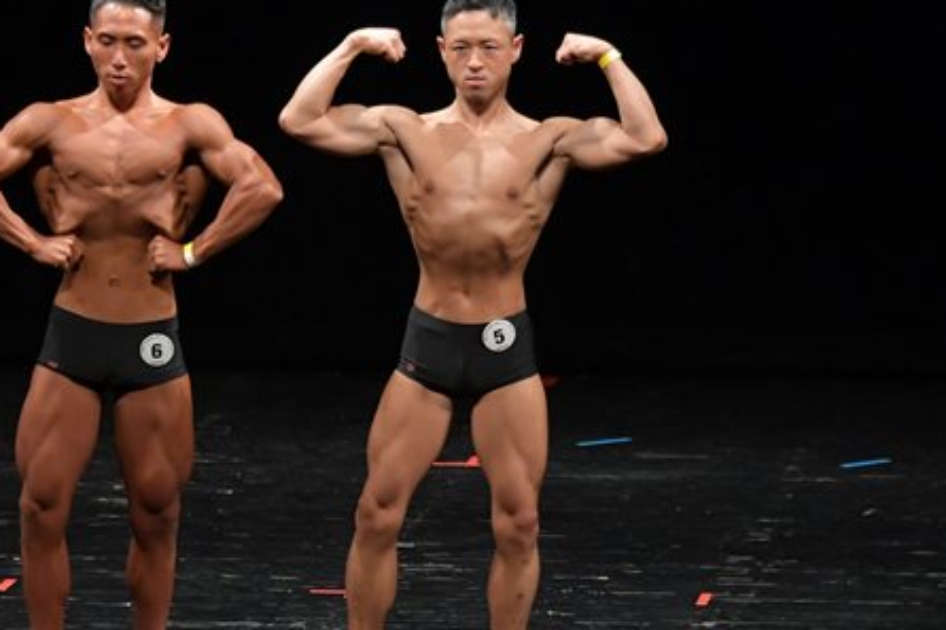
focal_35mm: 351
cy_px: 431
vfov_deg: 3.9
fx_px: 9220
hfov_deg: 5.9
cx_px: 266
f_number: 5.6
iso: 3200
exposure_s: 1/400
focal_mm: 135
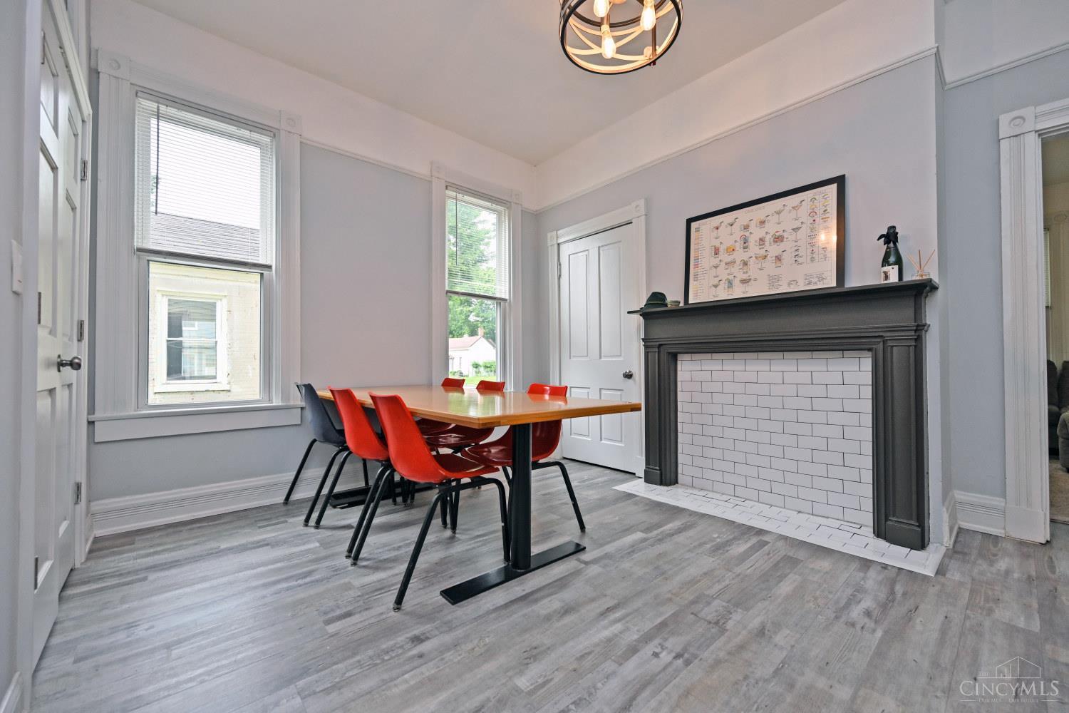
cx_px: 534
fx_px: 416
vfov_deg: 81.2
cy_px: 356
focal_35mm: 14
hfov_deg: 104.3
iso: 200
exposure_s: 1/100
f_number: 5
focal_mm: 14
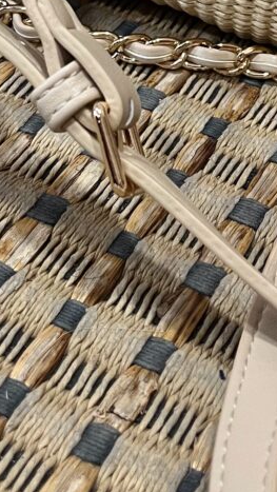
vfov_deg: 22.8
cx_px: 253
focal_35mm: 86
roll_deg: -5.8
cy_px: -88
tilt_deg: -33.2
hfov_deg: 13.9
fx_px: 1122
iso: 160
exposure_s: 1/50
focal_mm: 5.1
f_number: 1.6
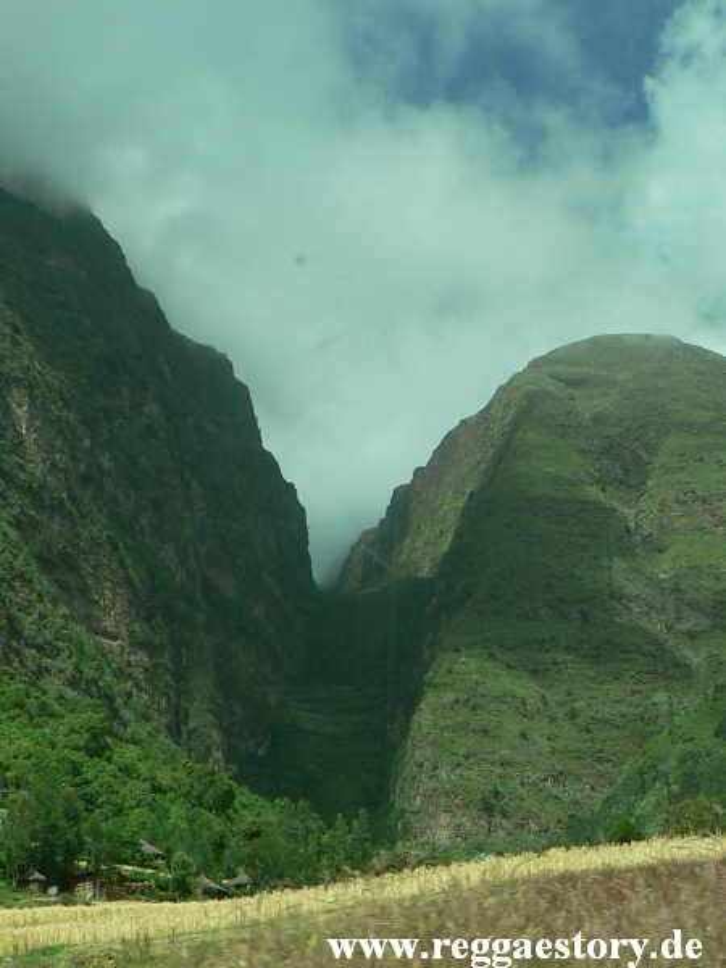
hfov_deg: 40.7
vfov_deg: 52.6
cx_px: 363
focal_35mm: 35
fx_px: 979
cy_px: 484
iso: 64
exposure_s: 1/400
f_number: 4
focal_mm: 6
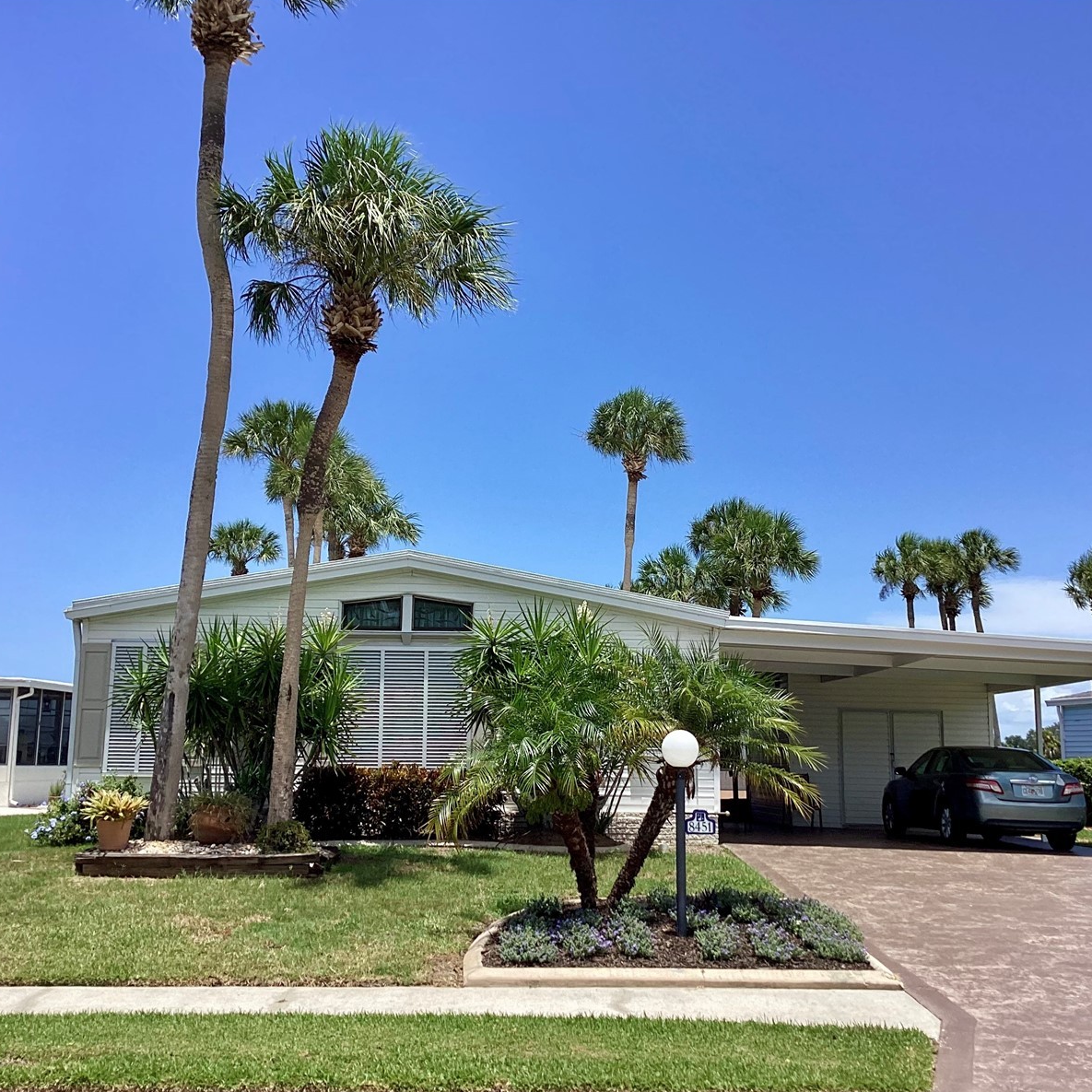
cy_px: 546
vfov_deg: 44.9
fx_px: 1321
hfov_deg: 44.9
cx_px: 533
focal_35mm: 37
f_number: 2.4
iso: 25
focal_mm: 3.3
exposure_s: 1/1456
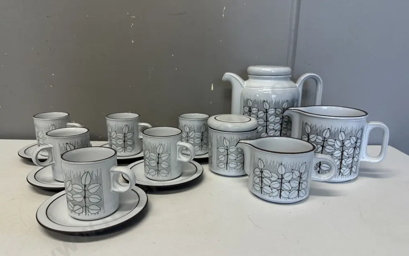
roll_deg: -1.1
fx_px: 290
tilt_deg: -17.0
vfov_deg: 47.5
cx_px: 207
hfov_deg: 70.4
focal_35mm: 26
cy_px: 143
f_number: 1.78
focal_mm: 6.86
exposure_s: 1/100
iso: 80
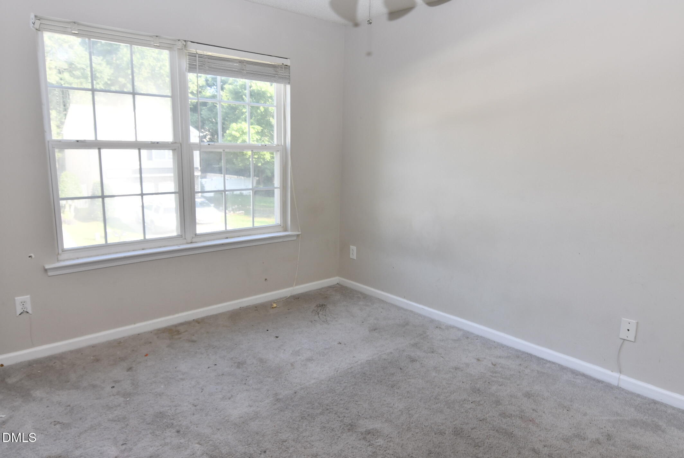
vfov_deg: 53.3
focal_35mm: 24
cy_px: 229
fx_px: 456
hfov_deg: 73.7
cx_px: 342
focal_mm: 12
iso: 200
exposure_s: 1/60
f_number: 4
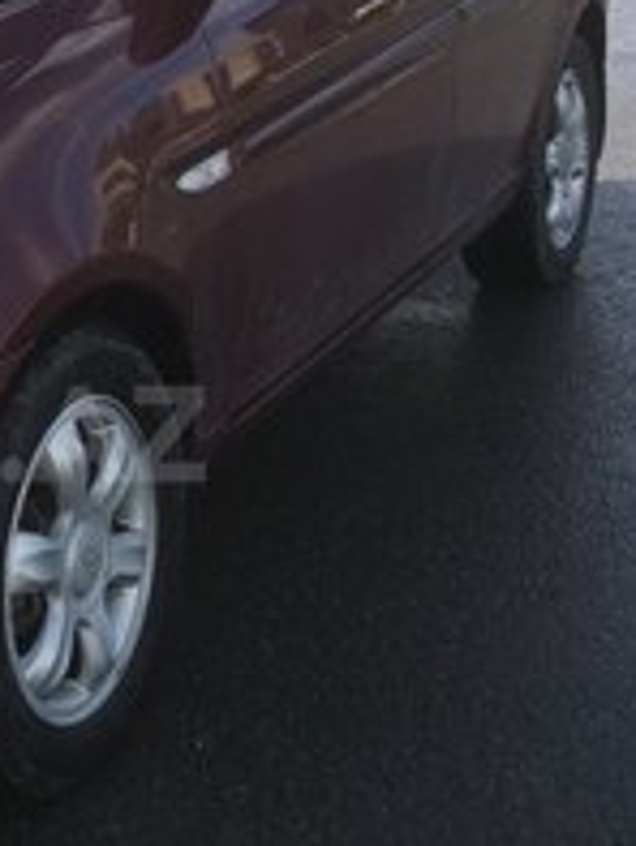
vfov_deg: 26.7
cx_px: -125
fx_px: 1786
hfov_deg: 19.1
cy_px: 434
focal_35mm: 73
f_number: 2.2
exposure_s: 1/836
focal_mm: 4.15
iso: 25
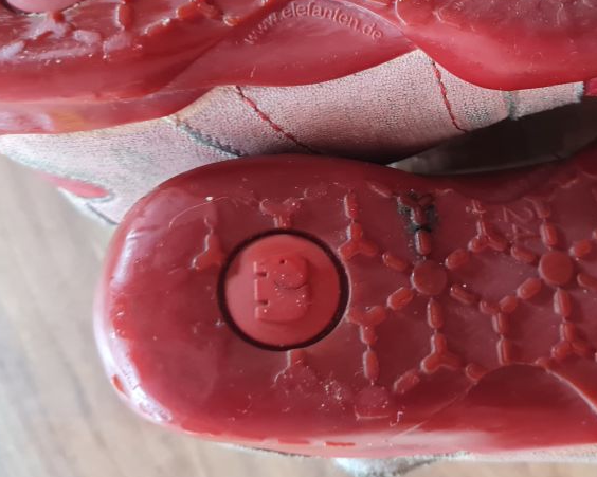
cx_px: 401
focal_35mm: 45
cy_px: 128
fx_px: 795
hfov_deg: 40.6
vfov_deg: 32.9
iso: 640
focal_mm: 5.4
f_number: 1.8
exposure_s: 1/50
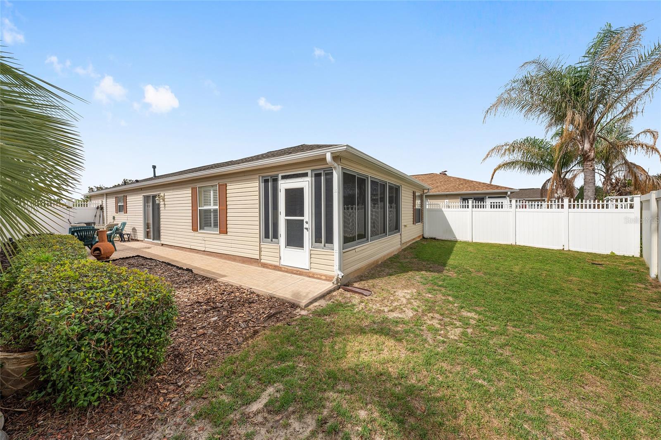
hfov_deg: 112.6
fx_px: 220
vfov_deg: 90.0
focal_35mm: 12
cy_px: 220
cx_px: 330
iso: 100
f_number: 8
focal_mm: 12
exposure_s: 1/320
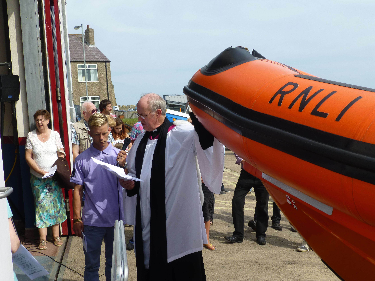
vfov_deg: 32.9
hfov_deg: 42.9
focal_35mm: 44
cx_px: 188
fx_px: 477
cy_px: 140
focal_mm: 7.9
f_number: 4.1
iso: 100
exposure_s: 1/800
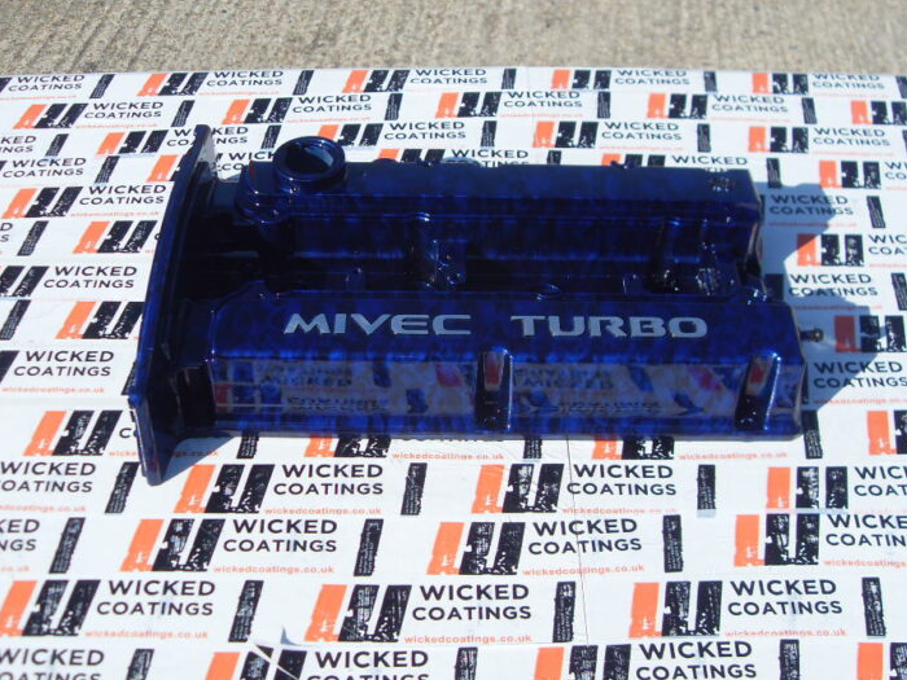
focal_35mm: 40
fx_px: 1048
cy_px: 329
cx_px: 466
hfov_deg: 46.8
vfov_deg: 36.0
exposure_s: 1/180
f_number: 7
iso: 80
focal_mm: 6.3
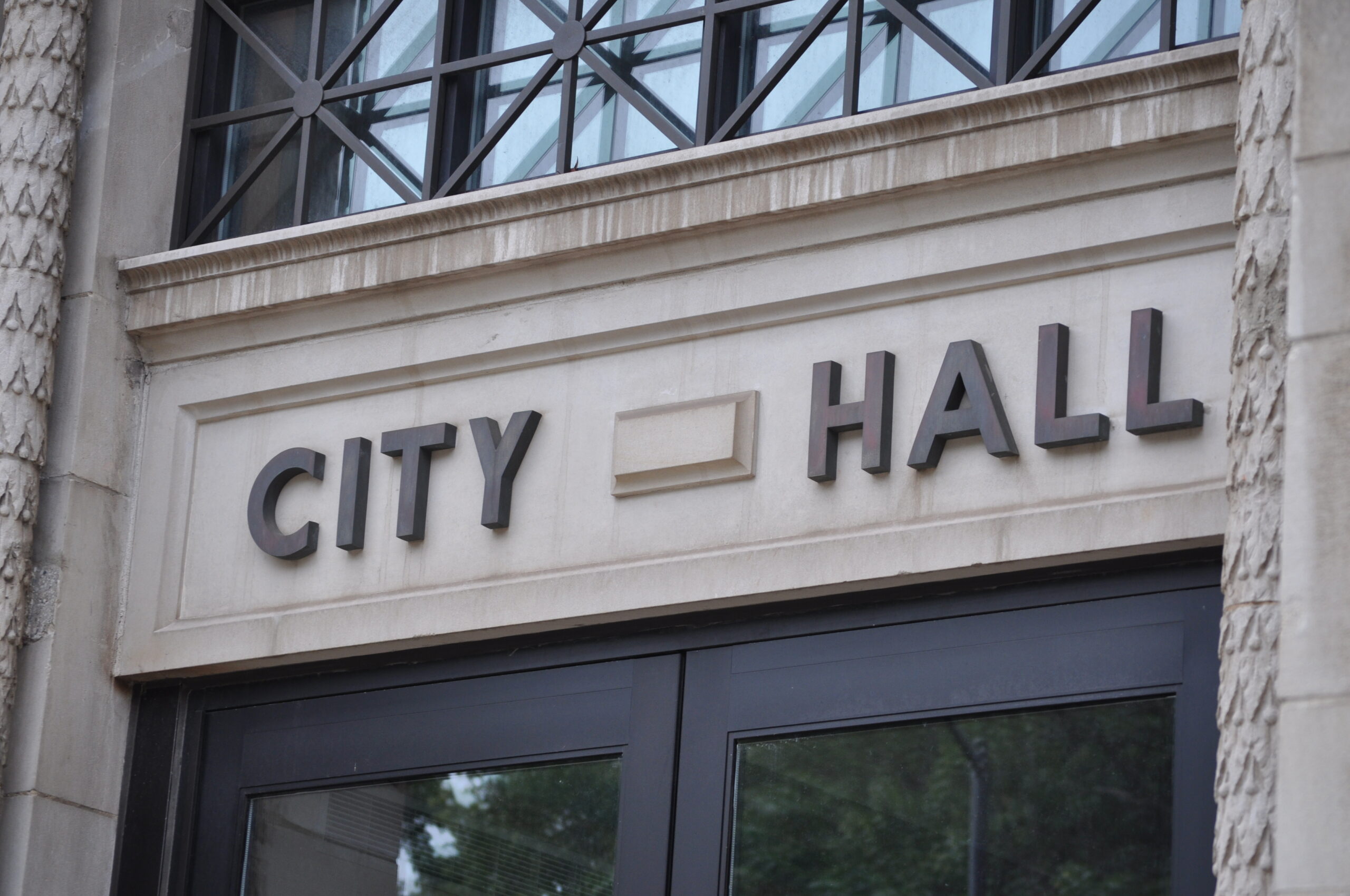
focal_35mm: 120
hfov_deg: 17.1
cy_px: 448
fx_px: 4494
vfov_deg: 11.4
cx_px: 675
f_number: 5.6
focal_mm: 80
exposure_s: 1/500
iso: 320
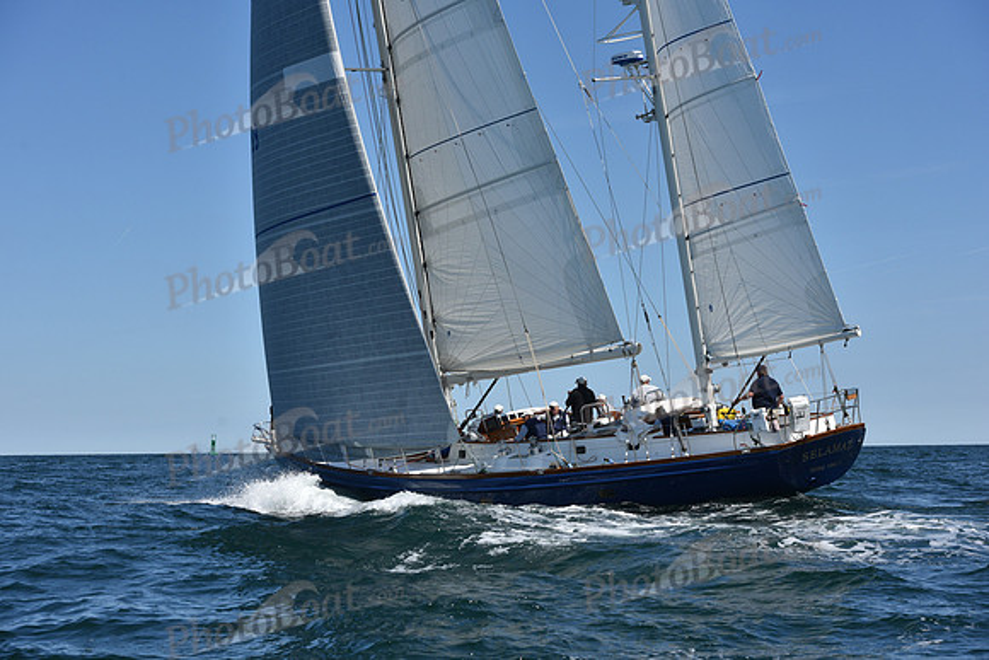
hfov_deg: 28.8
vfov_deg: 19.5
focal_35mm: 70
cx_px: 494
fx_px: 1923
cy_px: 330
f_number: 7.1
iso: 250
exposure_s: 1/1600
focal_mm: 70
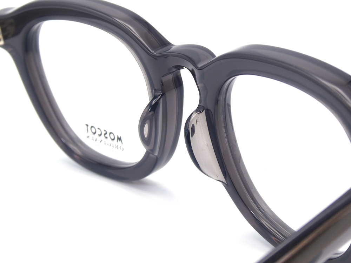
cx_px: 176
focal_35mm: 115
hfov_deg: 17.1
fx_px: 1166
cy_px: 132
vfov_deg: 12.9
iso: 80
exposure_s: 1/160
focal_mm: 20.6
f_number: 5.1
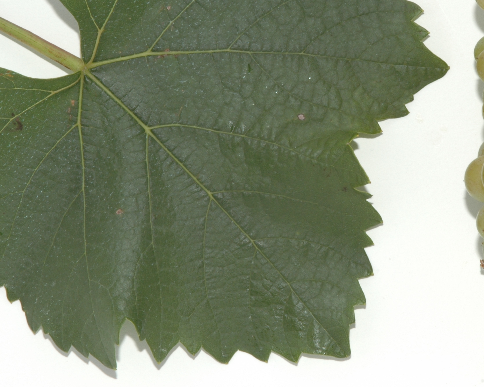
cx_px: 333
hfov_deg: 9.9
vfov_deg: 7.9
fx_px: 2793
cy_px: 126
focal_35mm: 195
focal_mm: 70
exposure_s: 1/60
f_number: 25
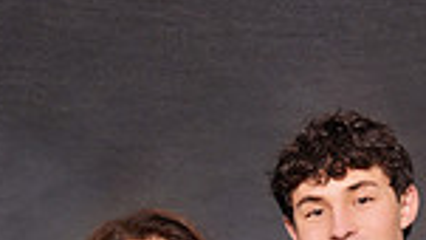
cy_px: 562
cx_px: 268
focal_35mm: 174
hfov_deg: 12.4
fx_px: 1961
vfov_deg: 6.7
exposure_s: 1/125
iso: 400
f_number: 8
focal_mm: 37
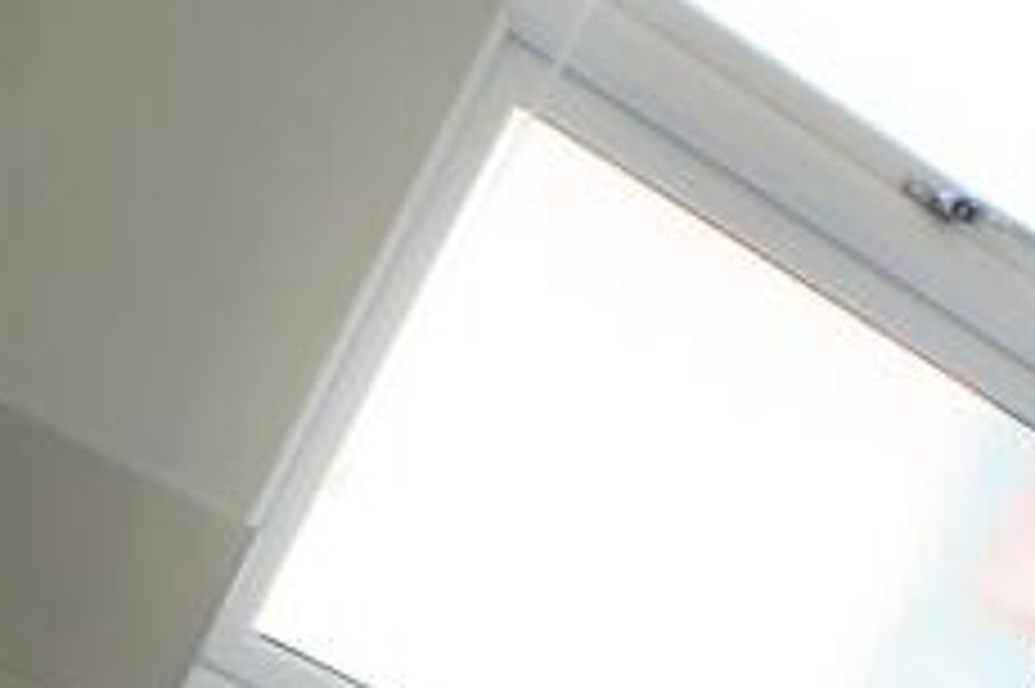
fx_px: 3074
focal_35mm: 107
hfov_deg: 19.1
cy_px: 1230
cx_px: 477
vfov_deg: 11.8
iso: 200
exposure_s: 1/100
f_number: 5.6
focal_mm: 16
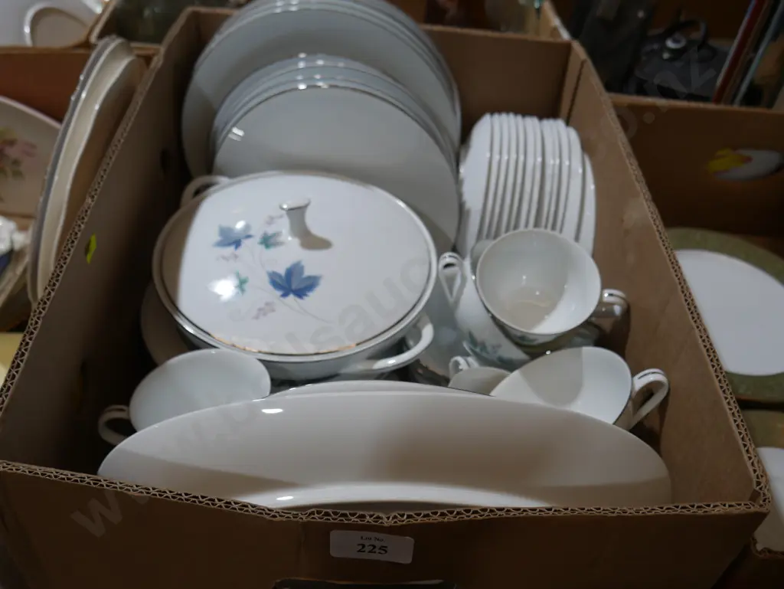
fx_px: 725
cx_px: 392
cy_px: 294
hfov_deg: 56.8
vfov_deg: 44.2
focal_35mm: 32
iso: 200
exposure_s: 1/125
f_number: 3.6
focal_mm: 16
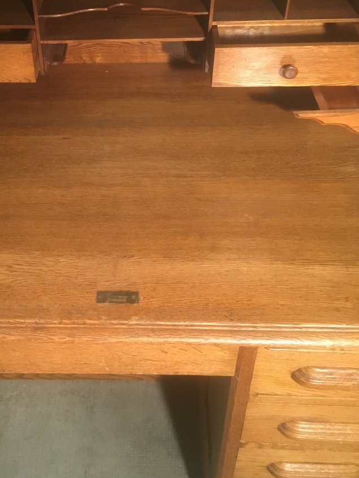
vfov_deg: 42.5
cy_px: 173
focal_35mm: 44
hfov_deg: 32.6
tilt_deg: -38.7
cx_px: 118
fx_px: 608
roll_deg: +0.6
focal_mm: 3.3
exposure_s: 1/33
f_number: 2.4
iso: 250
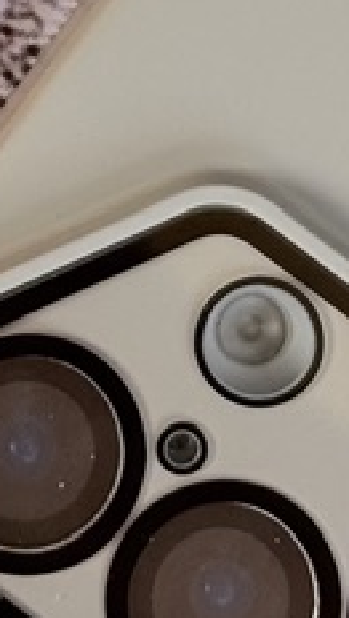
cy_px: -565
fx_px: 4724
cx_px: 56
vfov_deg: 7.2
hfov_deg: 4.2
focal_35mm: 288
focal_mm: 6.76
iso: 64
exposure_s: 1/939
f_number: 1.78
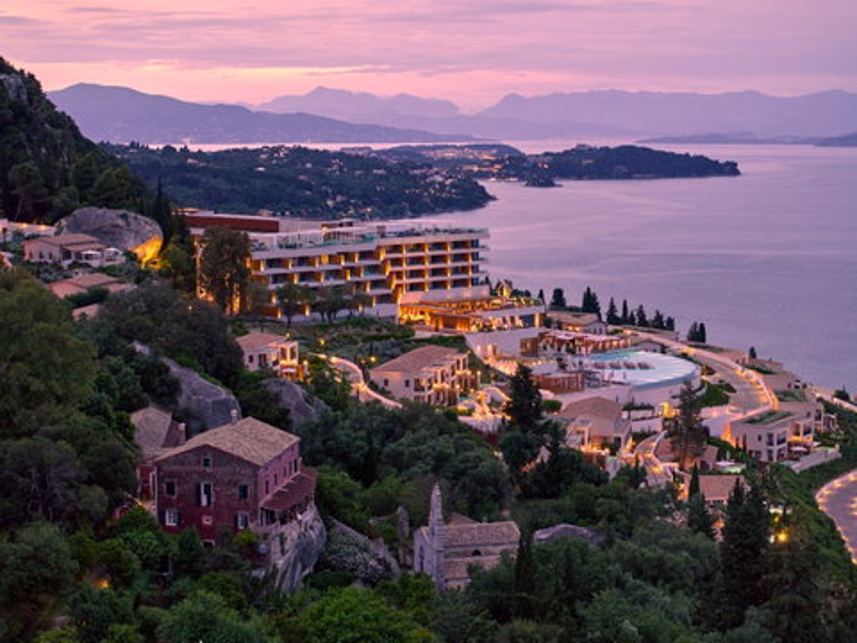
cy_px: 322
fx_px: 1733
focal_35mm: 70
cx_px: 428
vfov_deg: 21.0
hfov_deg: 27.8
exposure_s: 1/5
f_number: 2.8
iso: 200
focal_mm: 19.35
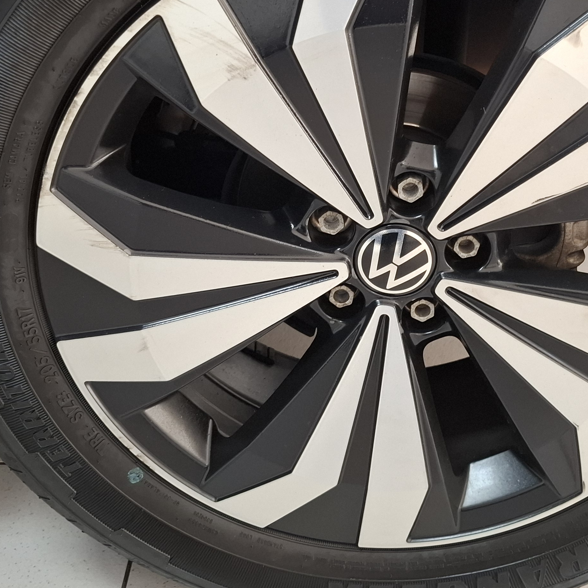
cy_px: 148
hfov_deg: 37.4
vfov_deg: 36.7
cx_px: 357
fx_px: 865
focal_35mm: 45
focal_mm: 5.54
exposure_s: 1/30
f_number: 1.8
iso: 250
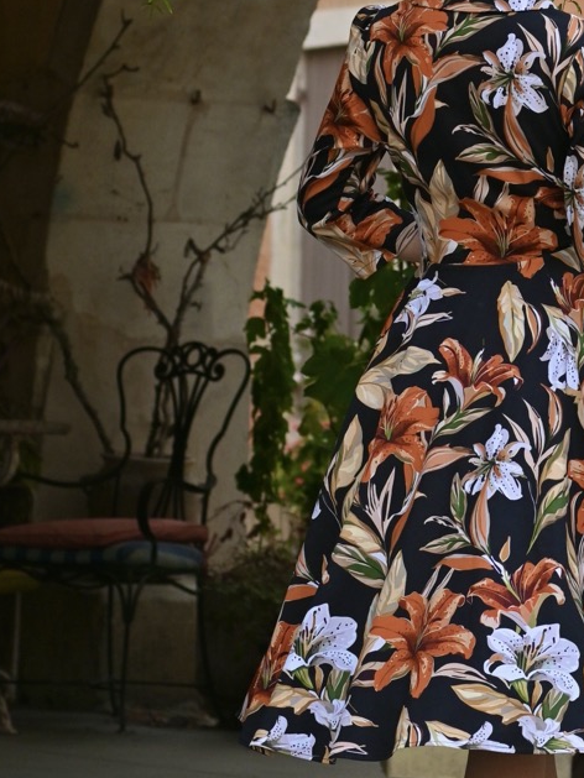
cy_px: 221
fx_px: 3868
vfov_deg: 11.5
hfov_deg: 8.6
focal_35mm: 172
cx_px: 489
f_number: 4
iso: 160
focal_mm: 50
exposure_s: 1/1250
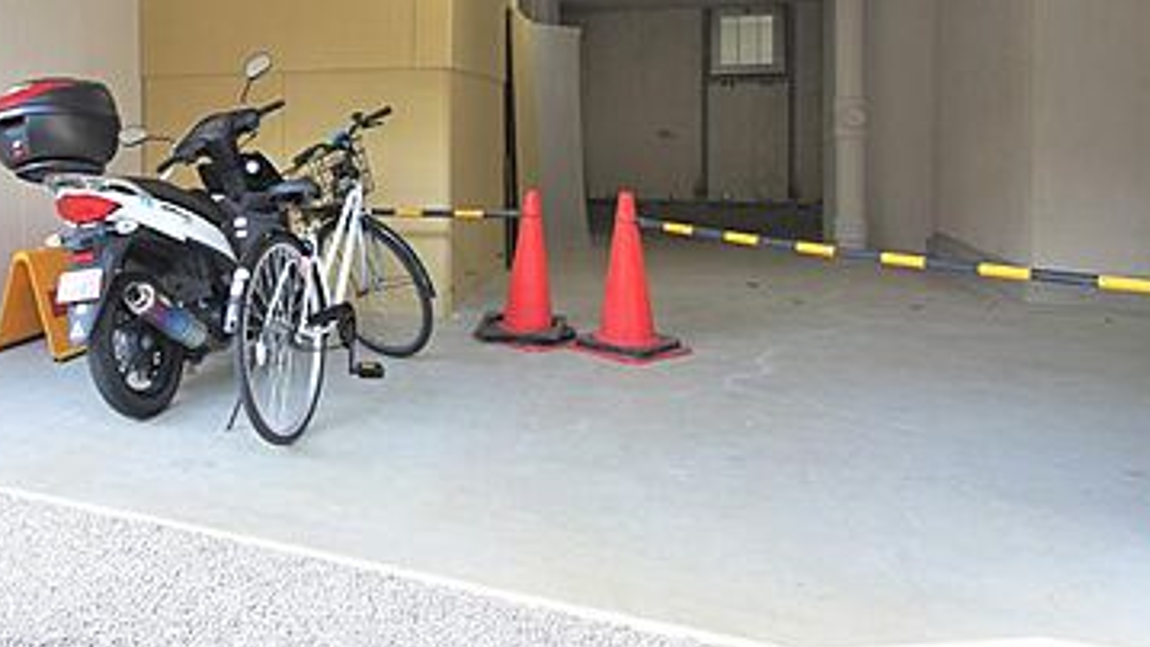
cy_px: 112
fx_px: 854
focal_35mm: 28
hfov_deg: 63.1
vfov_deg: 39.5
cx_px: 259
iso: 100
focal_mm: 10
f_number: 5.6
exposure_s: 1/80
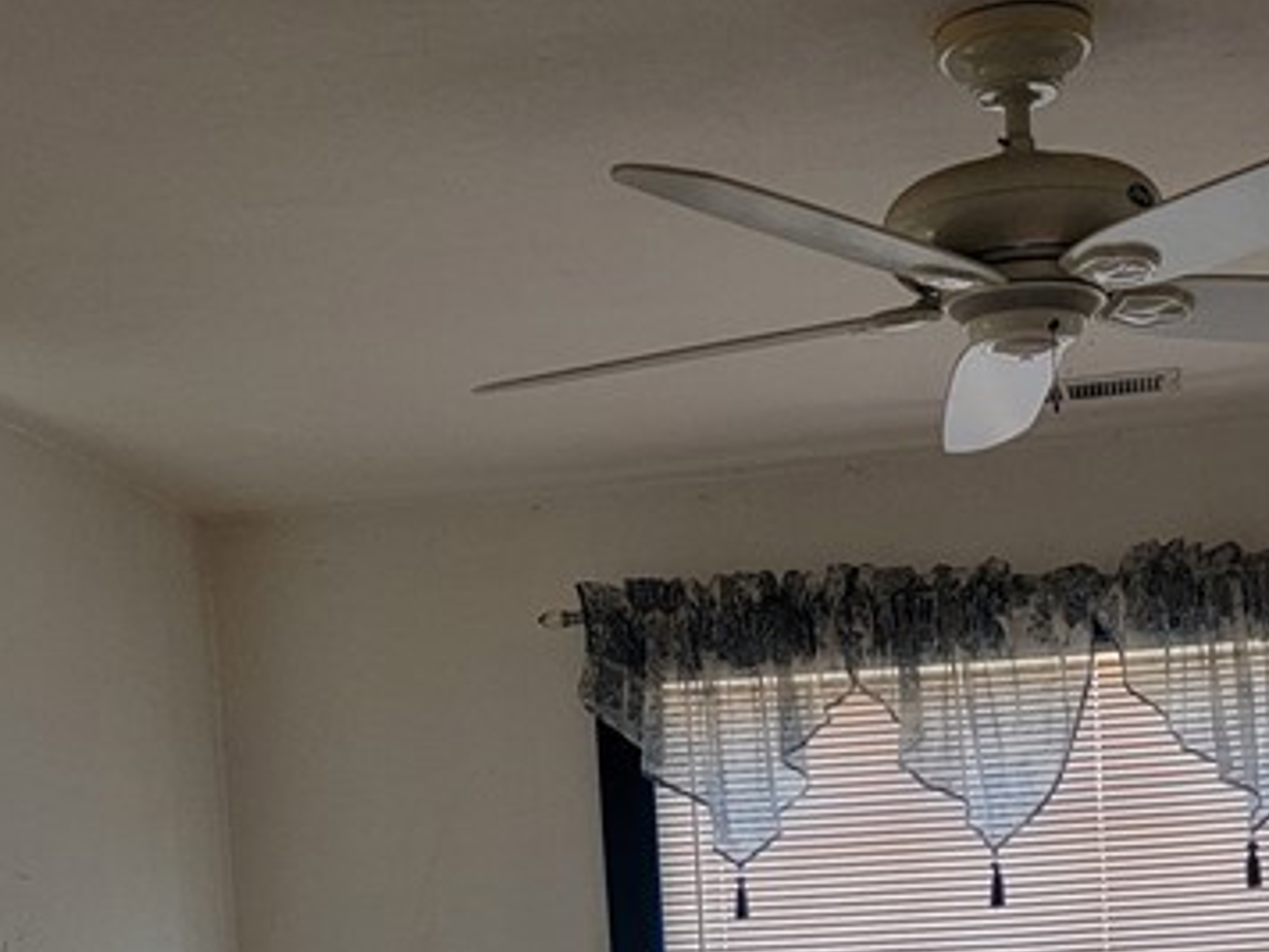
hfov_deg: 28.1
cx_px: 784
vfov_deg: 20.0
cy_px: 1141
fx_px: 2529
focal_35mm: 69
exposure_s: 1/120
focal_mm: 6.7
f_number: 1.8
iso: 200
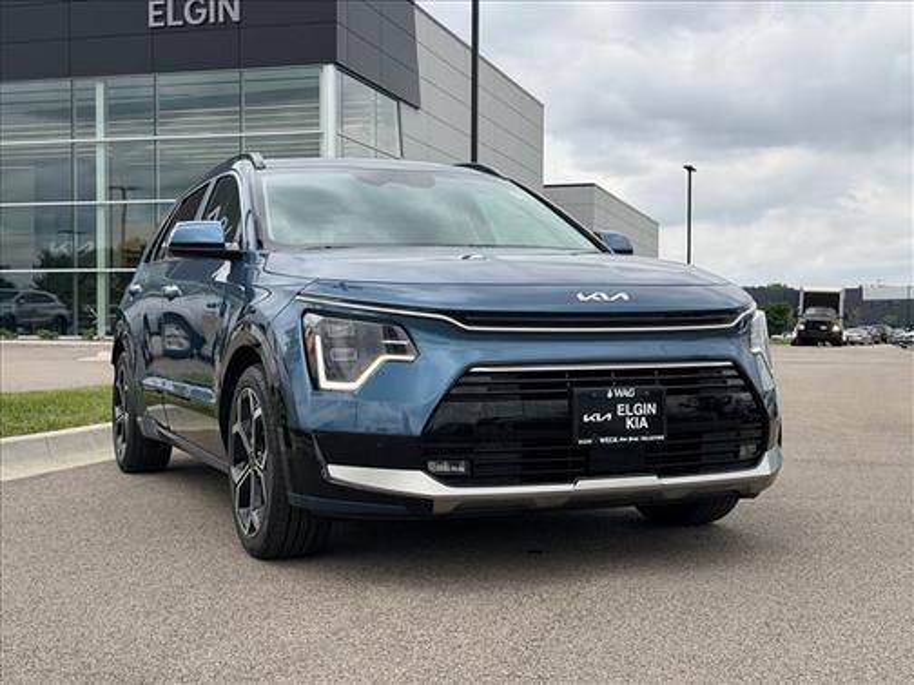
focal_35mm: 48
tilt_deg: -0.7
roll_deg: -0.6
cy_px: 342
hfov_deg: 39.7
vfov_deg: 30.3
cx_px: 457
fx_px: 1267
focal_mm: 6.76
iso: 64
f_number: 1.78
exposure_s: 1/3891
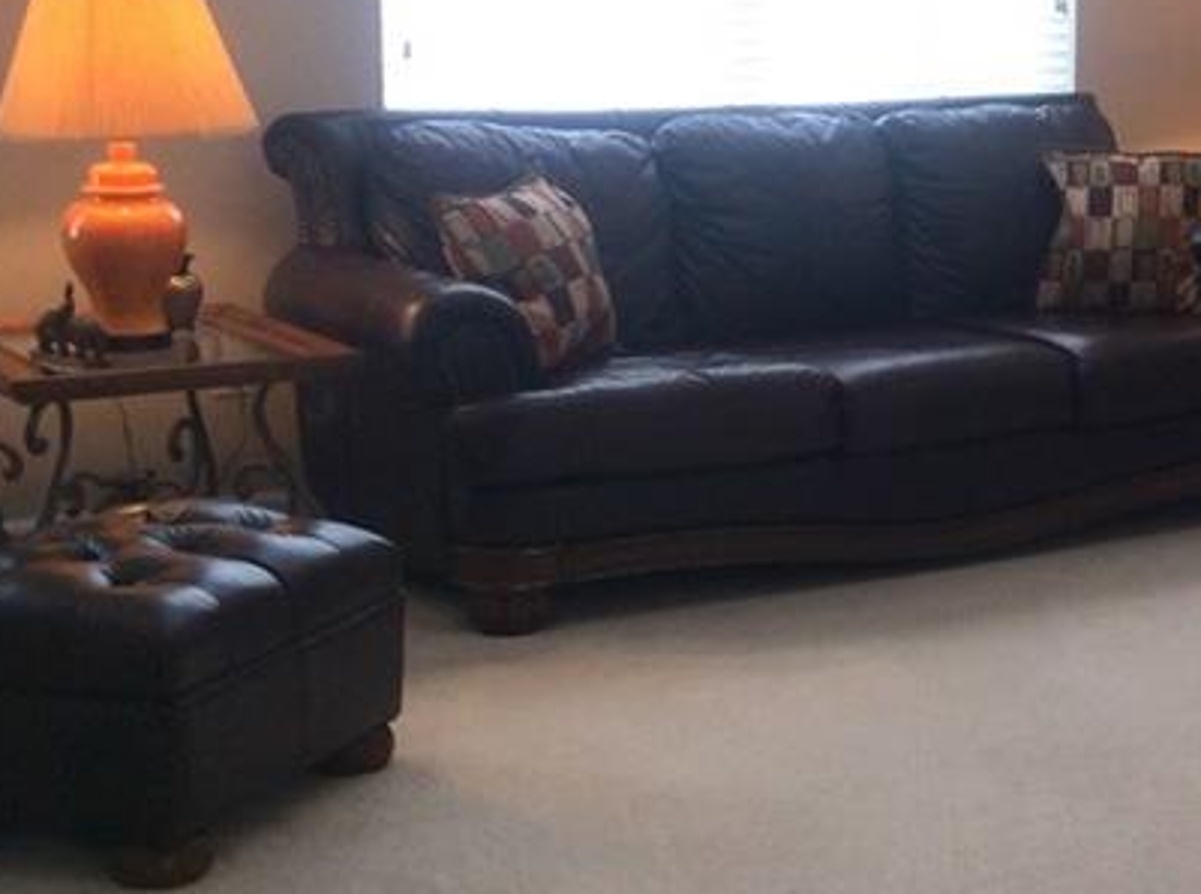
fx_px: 2838
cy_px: 288
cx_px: 1228
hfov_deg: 22.9
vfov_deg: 17.9
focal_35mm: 82
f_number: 2.4
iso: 32
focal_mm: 3.3
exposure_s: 1/40
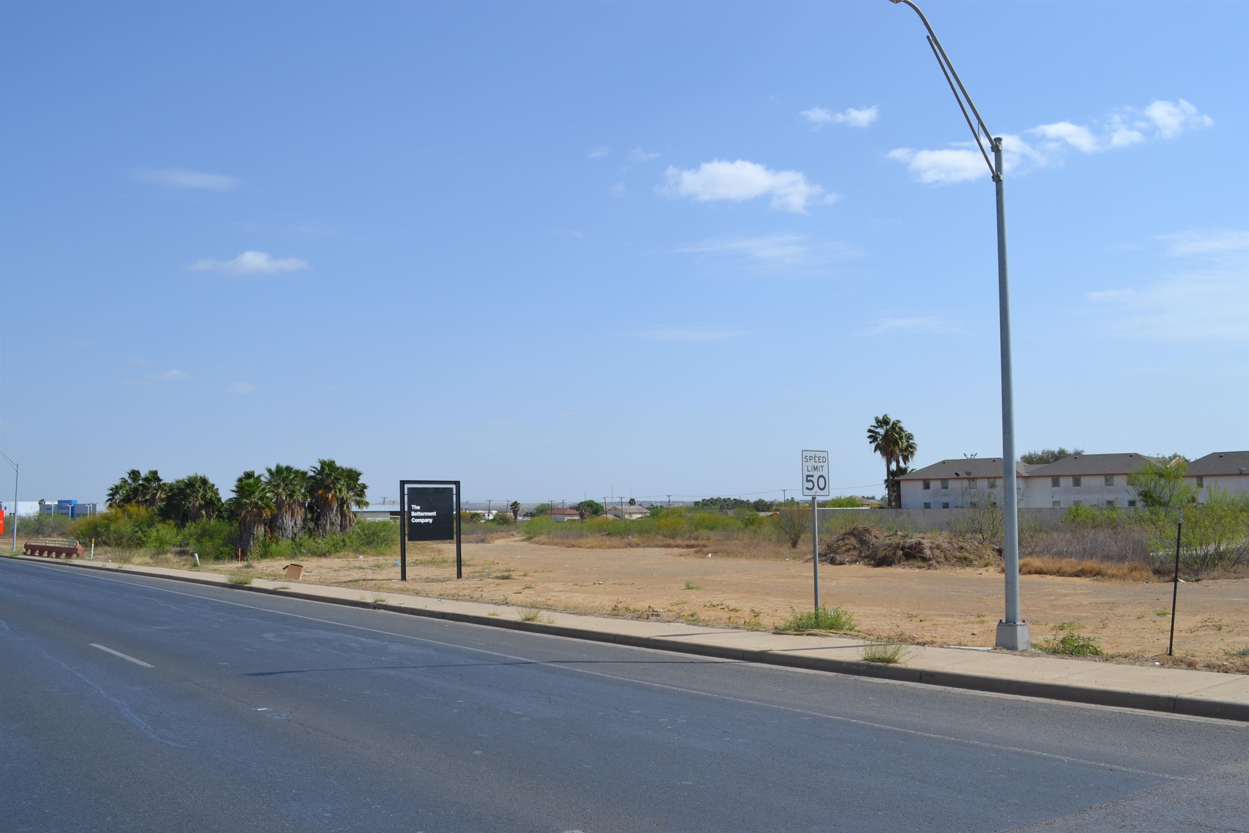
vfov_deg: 43.6
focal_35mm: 30
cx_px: 624
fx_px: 1041
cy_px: 416
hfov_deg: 61.9
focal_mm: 20
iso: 100
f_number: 8
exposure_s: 1/250
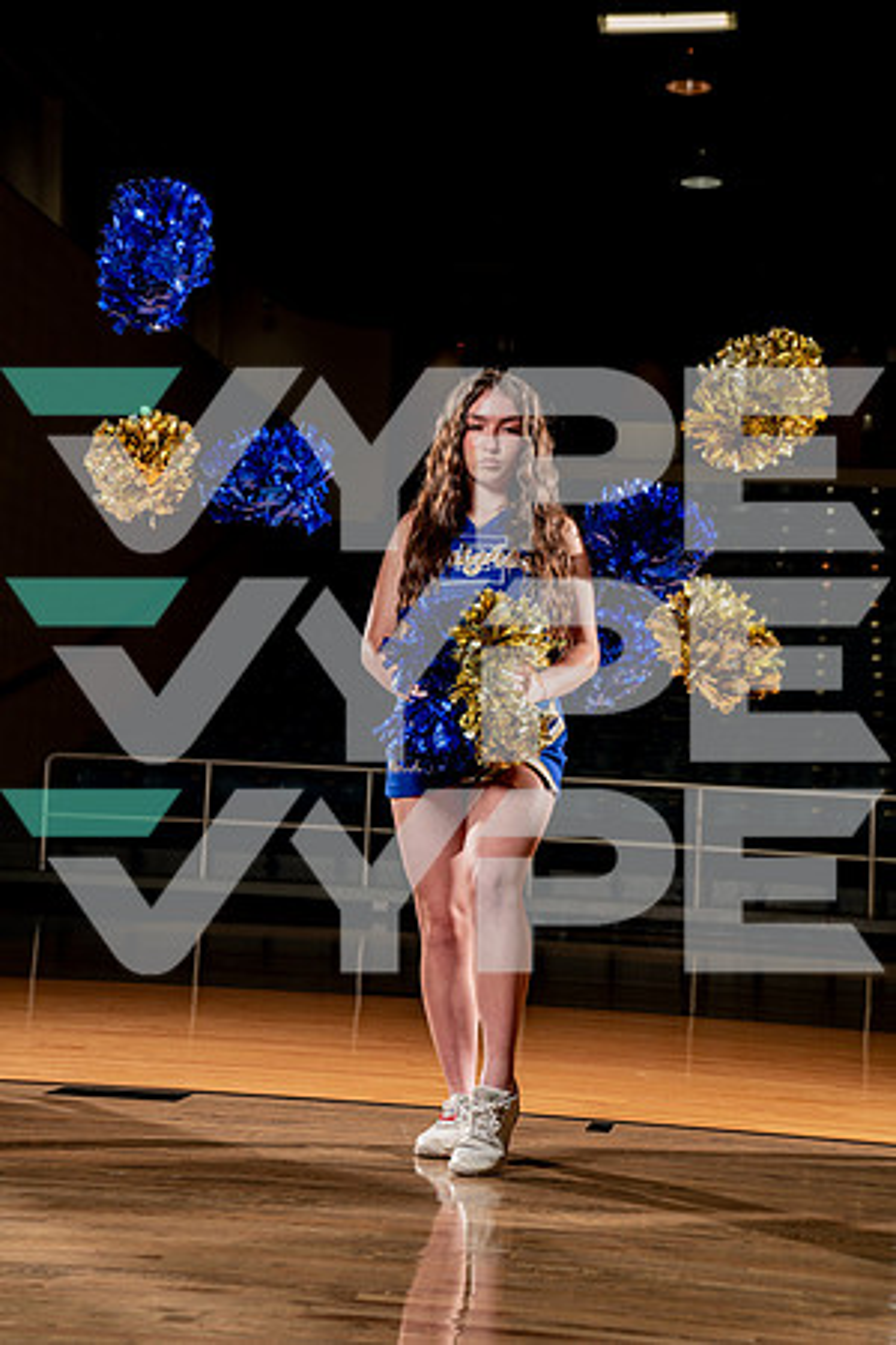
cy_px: 672
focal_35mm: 70
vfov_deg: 28.8
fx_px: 2613
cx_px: 448
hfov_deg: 19.5
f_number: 5.6
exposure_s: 1/250
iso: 200
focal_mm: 70
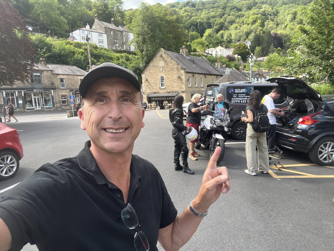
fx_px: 222
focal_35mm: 23
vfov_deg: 58.9
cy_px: 126
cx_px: 167
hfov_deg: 73.9
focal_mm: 2.71
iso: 25
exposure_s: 1/121
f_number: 2.2
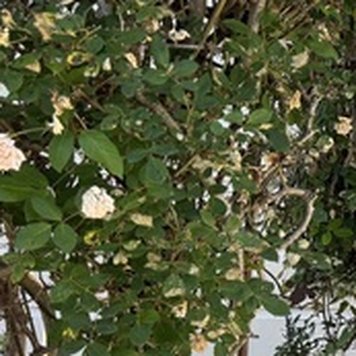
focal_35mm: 98
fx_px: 1140
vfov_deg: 17.7
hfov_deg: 14.5
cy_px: 183
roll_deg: -0.3
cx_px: 726
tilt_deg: -8.4
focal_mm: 6.76
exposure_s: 1/598
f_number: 1.78
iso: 80
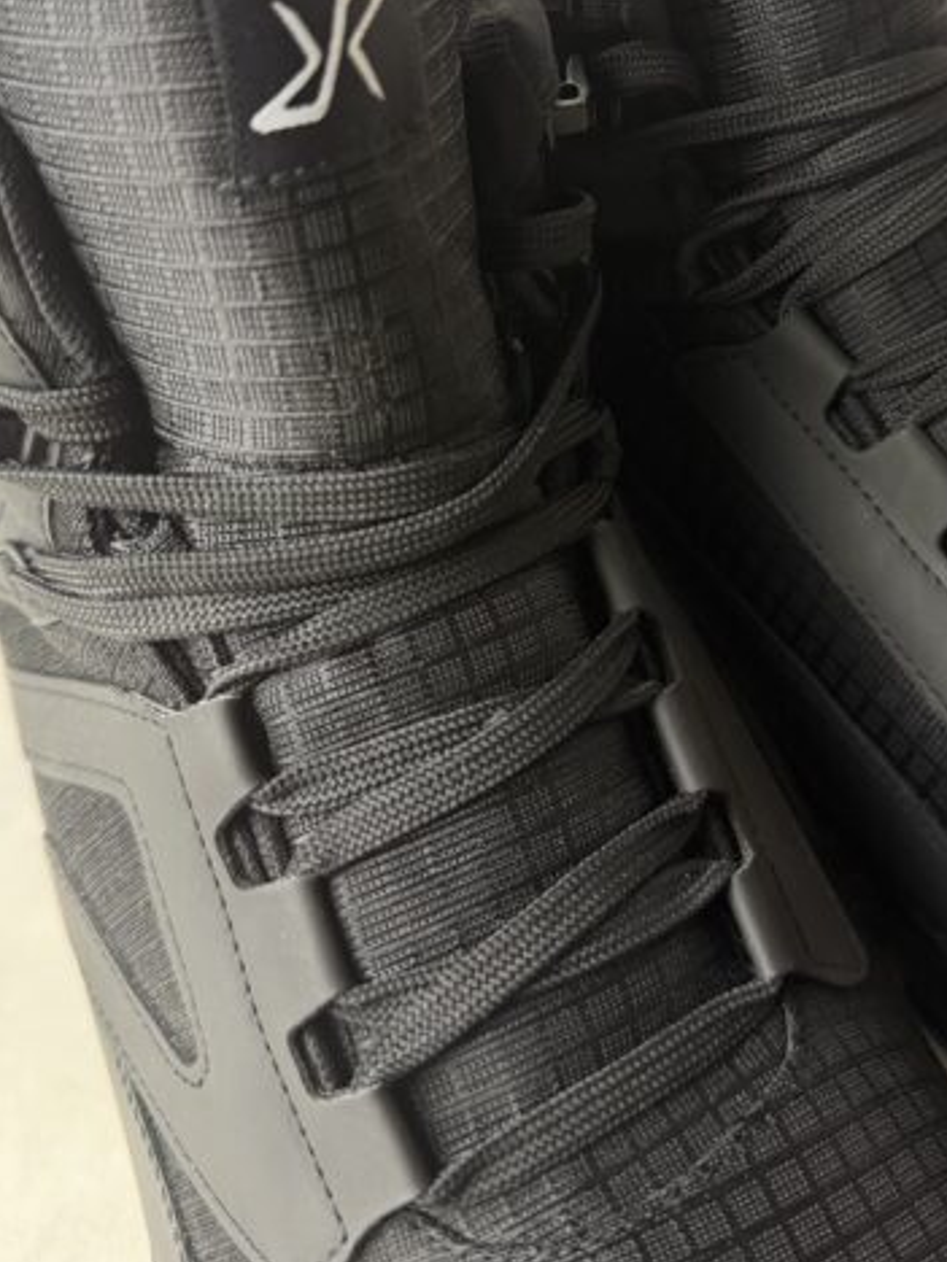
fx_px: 1496
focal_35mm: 41
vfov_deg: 44.8
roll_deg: +2.1
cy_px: 378
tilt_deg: -42.8
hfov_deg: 35.0
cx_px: 591
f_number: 1.78
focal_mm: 6.76
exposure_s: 1/50
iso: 250
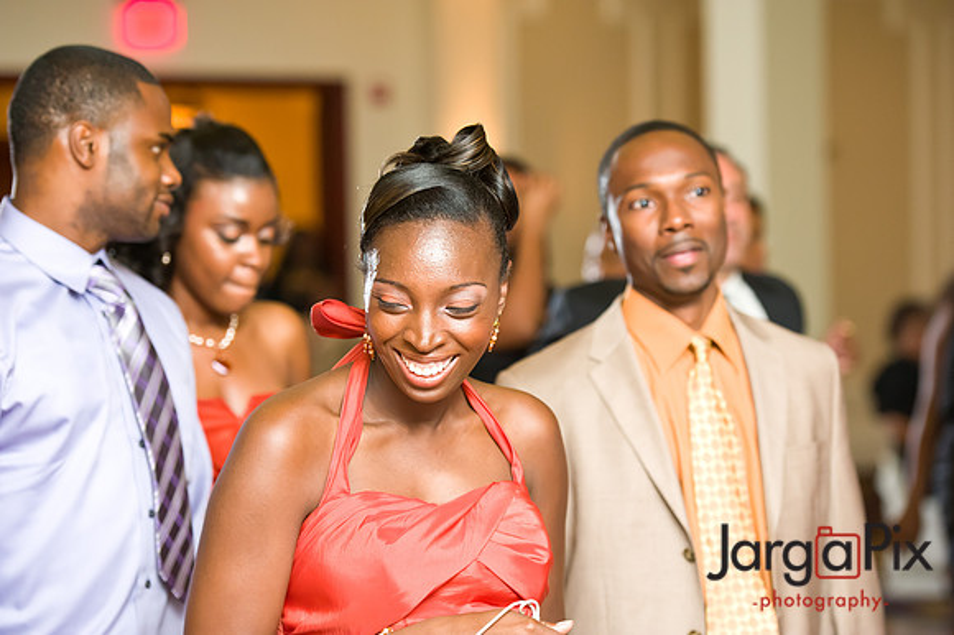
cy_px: 318
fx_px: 2966
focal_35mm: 112
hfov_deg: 18.3
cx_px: 477
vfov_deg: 12.2
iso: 3200
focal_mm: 112
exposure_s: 1/125
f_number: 3.2
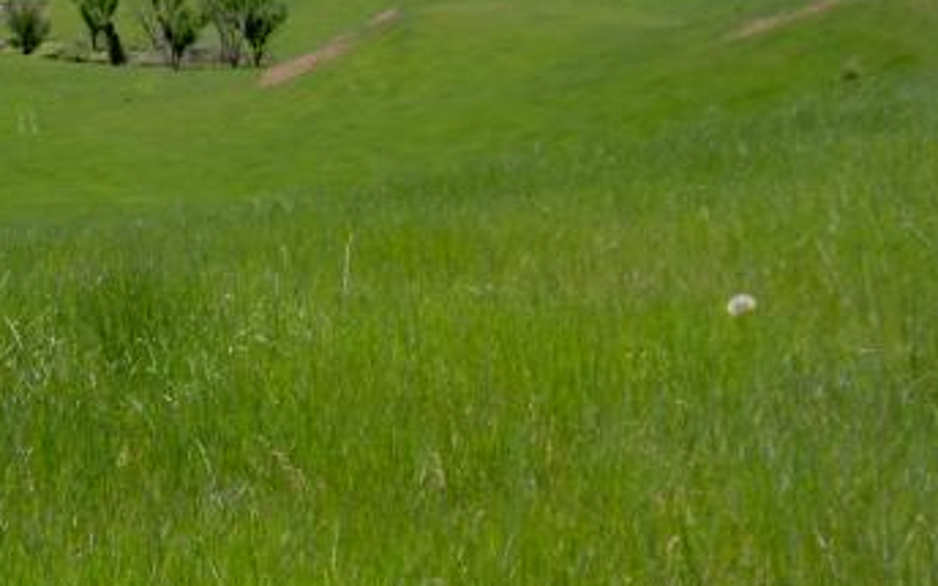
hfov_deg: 26.0
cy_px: 55
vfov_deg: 16.7
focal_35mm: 77
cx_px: 98
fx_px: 1968
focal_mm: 8
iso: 100
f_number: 4.7
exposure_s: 1/400
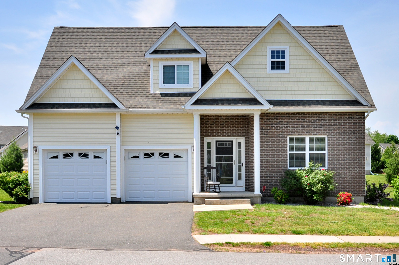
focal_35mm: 30
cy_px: 132
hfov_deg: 62.0
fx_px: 332
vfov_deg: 43.5
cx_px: 200
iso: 250
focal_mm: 20
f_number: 8
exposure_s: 1/500
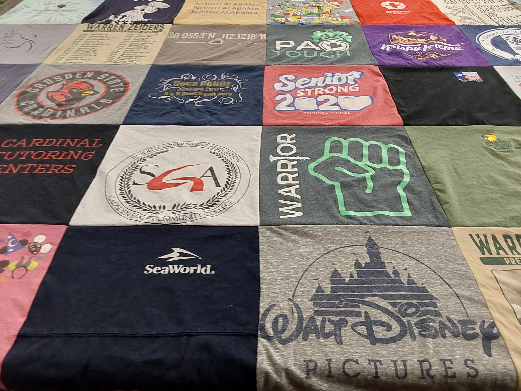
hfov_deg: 63.4
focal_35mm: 28
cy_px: 196
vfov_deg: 49.7
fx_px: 421
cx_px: 260
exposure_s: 1/50
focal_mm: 2.91
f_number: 1.9
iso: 125
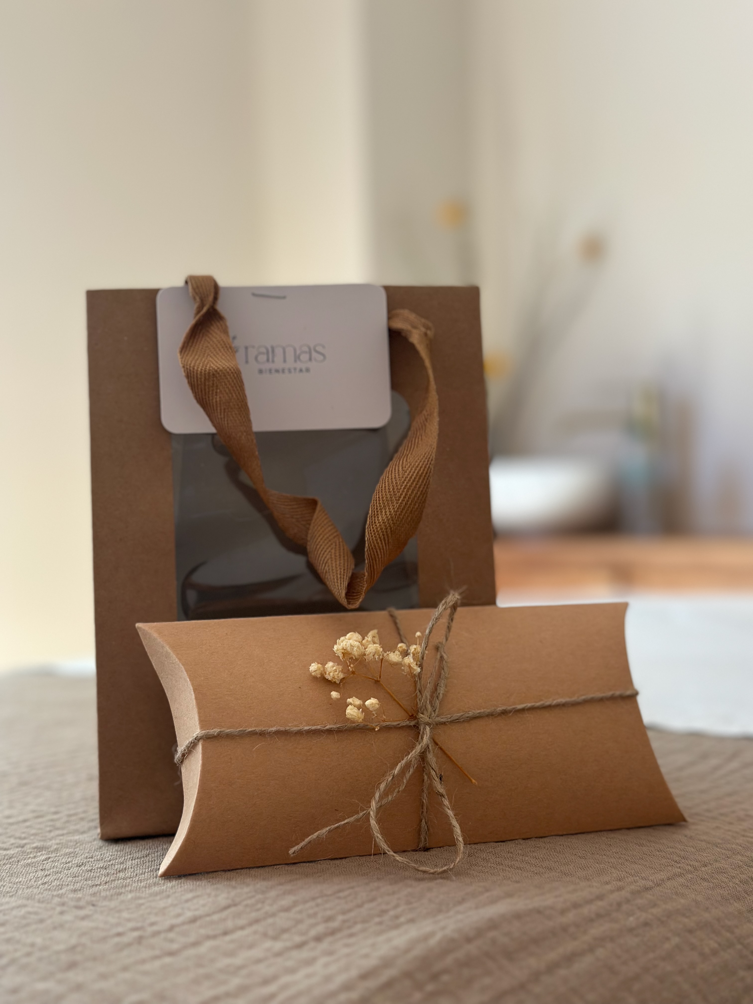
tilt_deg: +0.3
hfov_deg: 30.3
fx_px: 1392
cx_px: 376
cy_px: 502
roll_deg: +2.0
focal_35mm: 48
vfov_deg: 39.7
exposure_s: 1/96
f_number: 1.78
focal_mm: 6.86
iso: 125
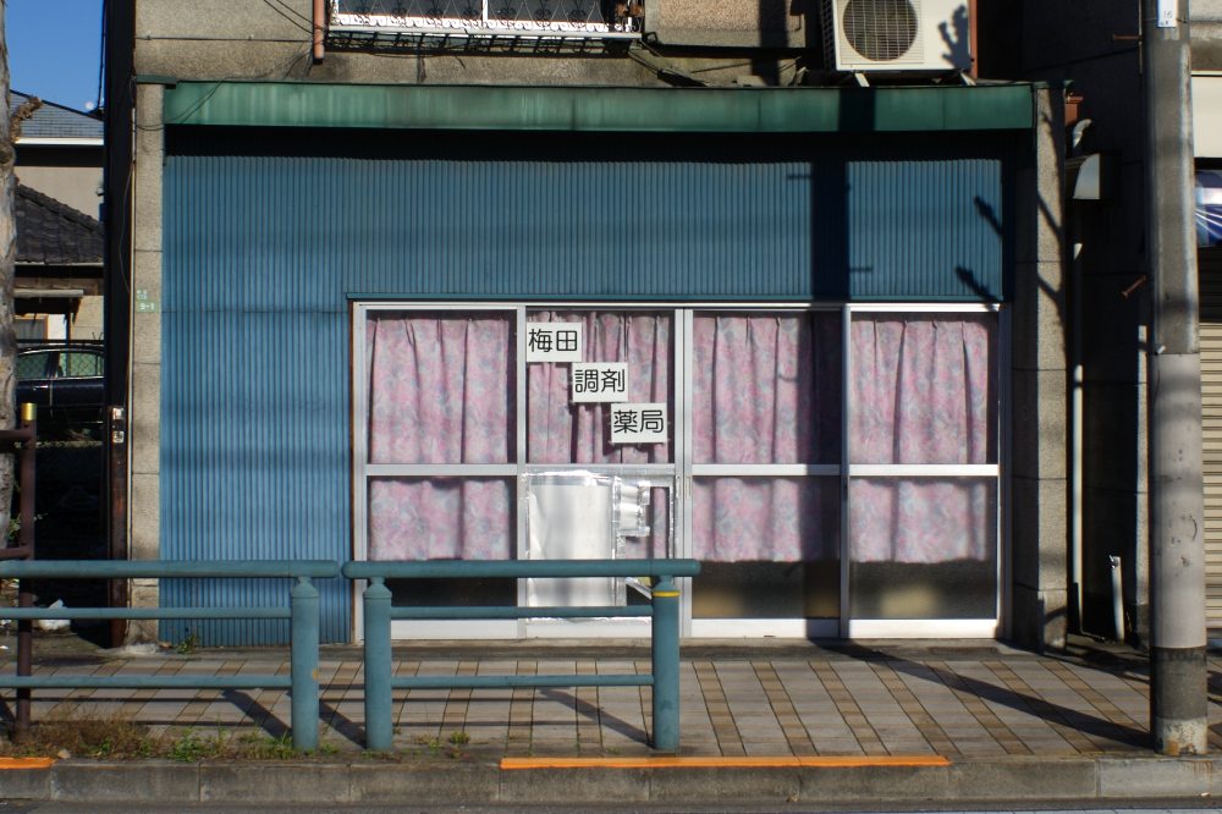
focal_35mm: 42
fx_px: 1425
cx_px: 611
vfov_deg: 31.9
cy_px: 407
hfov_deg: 46.4
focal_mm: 28
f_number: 10
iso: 100
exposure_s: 1/320
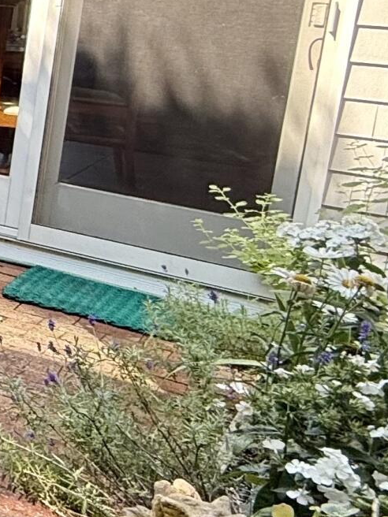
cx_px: -616
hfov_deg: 13.6
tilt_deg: -7.1
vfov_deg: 29.2
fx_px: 956
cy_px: 63
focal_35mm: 64
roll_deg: -2.2
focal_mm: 2.22
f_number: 2.2
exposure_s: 1/138
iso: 64
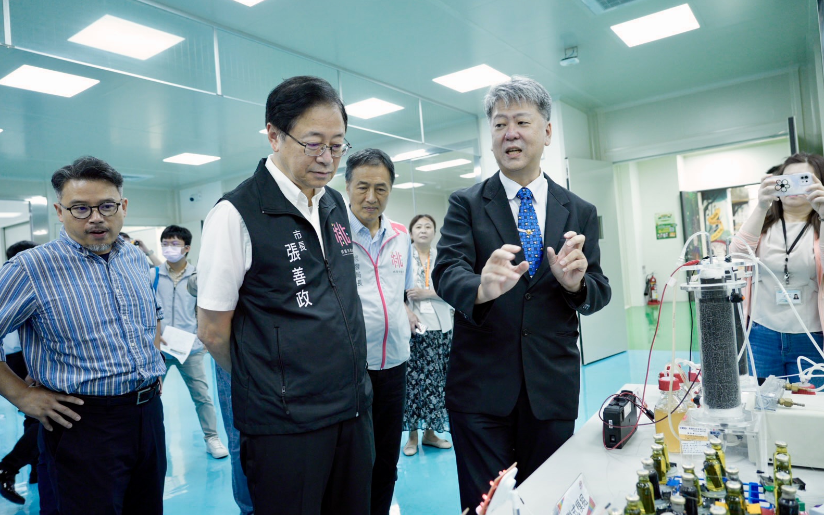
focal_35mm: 25
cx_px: 418
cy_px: 254
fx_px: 561
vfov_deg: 49.3
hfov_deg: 72.5
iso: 3200
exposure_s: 1/125
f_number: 4
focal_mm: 24
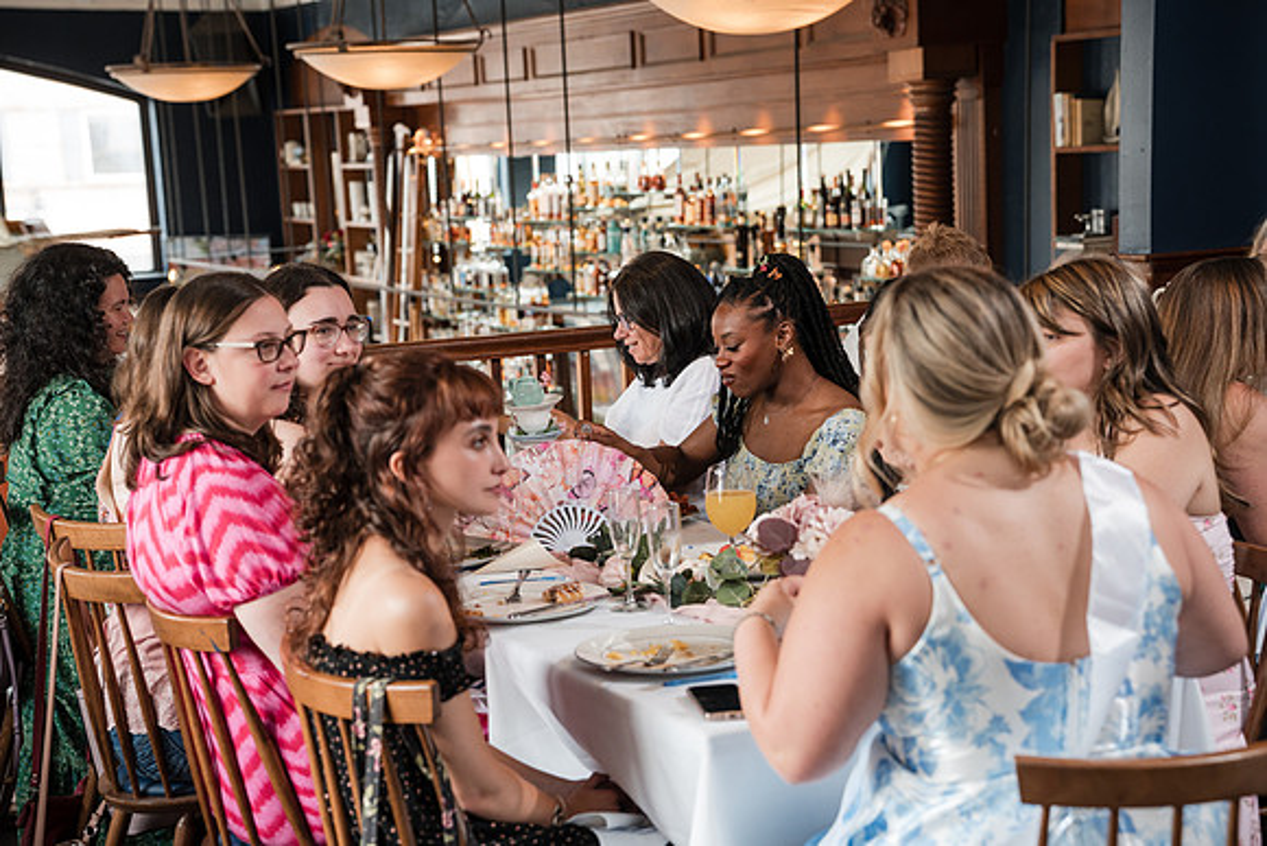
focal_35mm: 63
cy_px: 423
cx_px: 634
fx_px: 2218
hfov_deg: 31.9
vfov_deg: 21.6
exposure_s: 1/250
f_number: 4
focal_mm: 63
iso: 1000
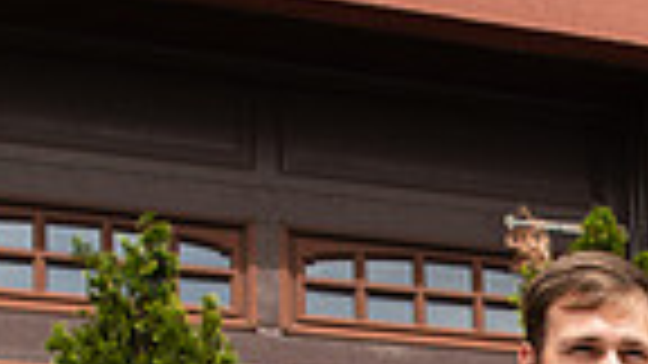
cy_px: 825
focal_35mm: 101
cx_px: 882
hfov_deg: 19.3
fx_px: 1735
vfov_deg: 10.6
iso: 125
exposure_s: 1/1250
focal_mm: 24
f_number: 2.8
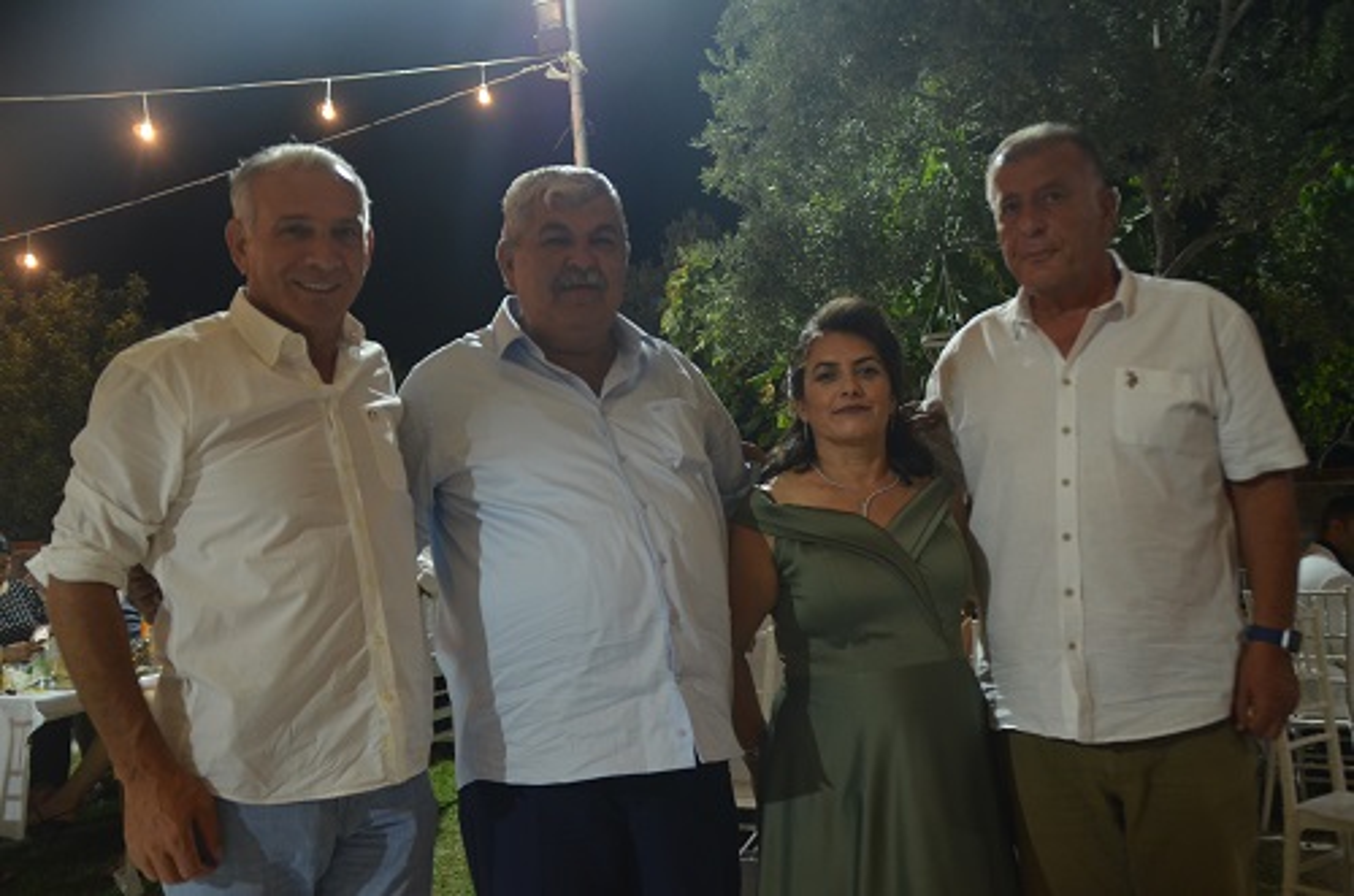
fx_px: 1238
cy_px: 448
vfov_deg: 39.8
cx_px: 677
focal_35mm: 33
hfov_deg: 57.3
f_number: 3.5
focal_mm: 22
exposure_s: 1/50
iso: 800
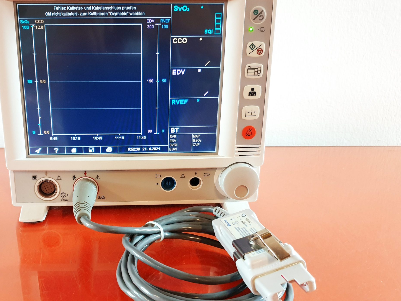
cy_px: 169
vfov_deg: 39.6
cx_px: 141
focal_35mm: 36
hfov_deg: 50.6
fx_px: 417
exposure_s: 1/50
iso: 250
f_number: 1.5
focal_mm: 4.3
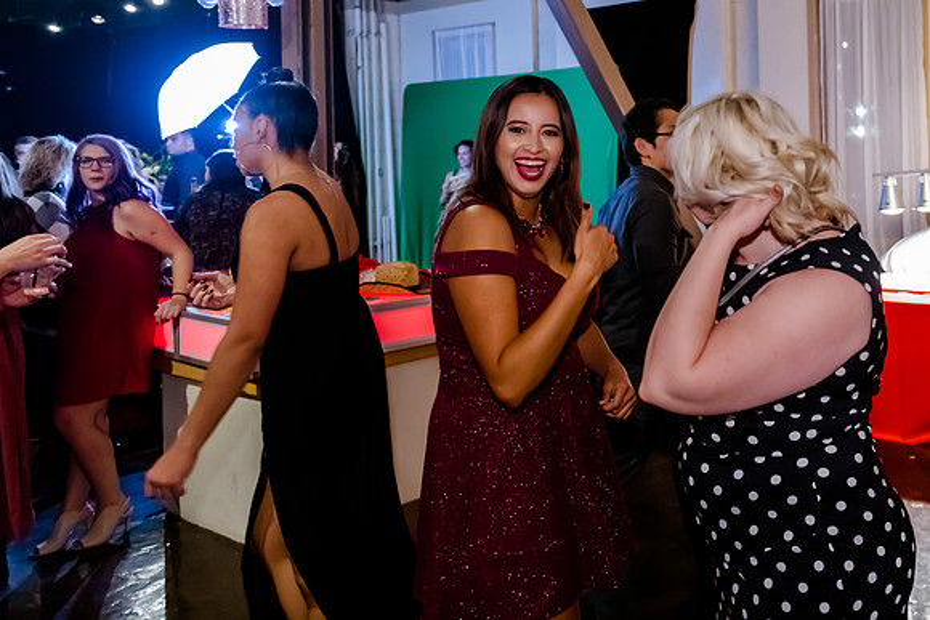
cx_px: 701
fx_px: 935
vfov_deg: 35.9
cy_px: 153
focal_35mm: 36
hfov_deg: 50.6
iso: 5000
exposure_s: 1/160
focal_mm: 24
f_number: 2.8
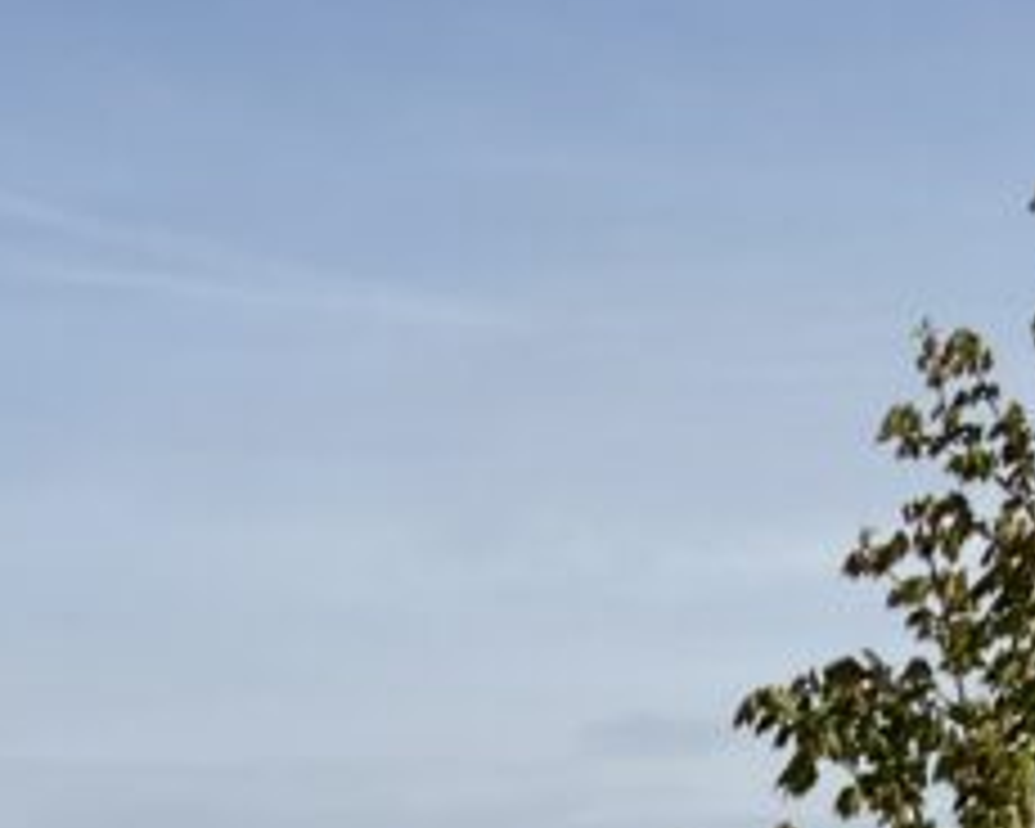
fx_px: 3860
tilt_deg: -6.2
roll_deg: -0.2
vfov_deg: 11.2
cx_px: -45
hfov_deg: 15.0
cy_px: 1620
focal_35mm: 126
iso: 20
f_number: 1.8
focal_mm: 3
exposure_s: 1/2959
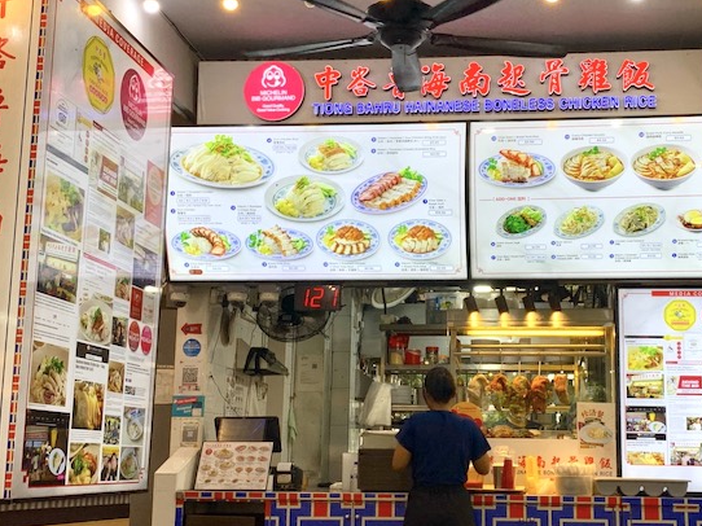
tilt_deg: +9.2
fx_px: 730
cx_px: 395
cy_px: 313
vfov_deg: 39.5
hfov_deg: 51.2
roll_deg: +1.2
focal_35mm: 36
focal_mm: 4.25
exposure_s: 1/143
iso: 25
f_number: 1.8
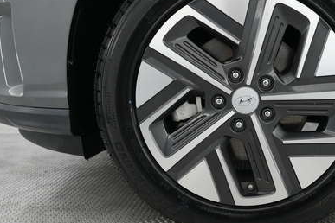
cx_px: 245
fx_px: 400
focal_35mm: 43
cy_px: 102
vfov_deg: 31.2
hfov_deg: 44.2
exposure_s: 1/160
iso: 4000
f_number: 2.8
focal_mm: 26
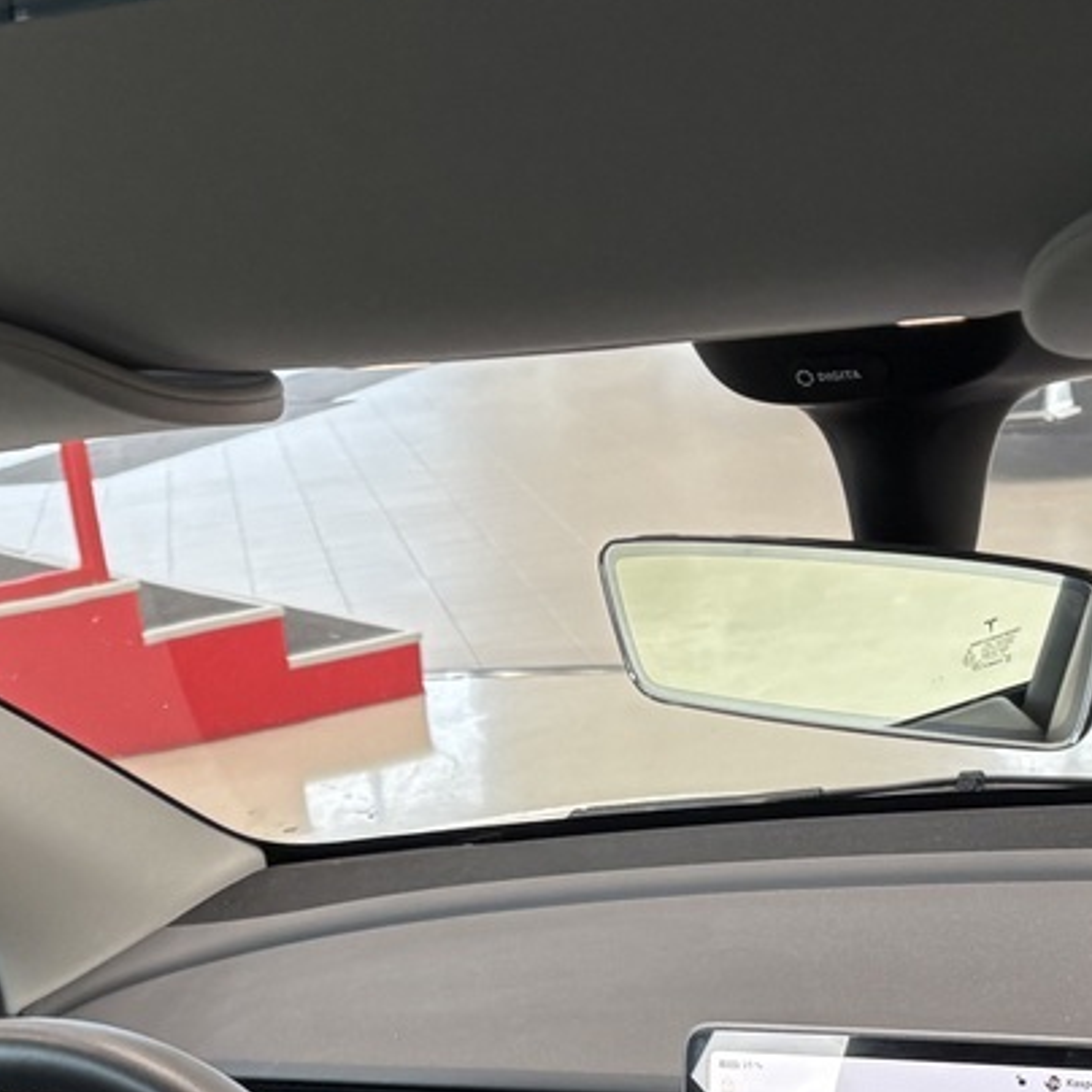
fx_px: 2927
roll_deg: +8.3
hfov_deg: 21.1
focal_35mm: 82
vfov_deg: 20.5
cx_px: 451
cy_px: 1073
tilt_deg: -16.7
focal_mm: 5.96
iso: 100
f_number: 1.6
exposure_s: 1/50
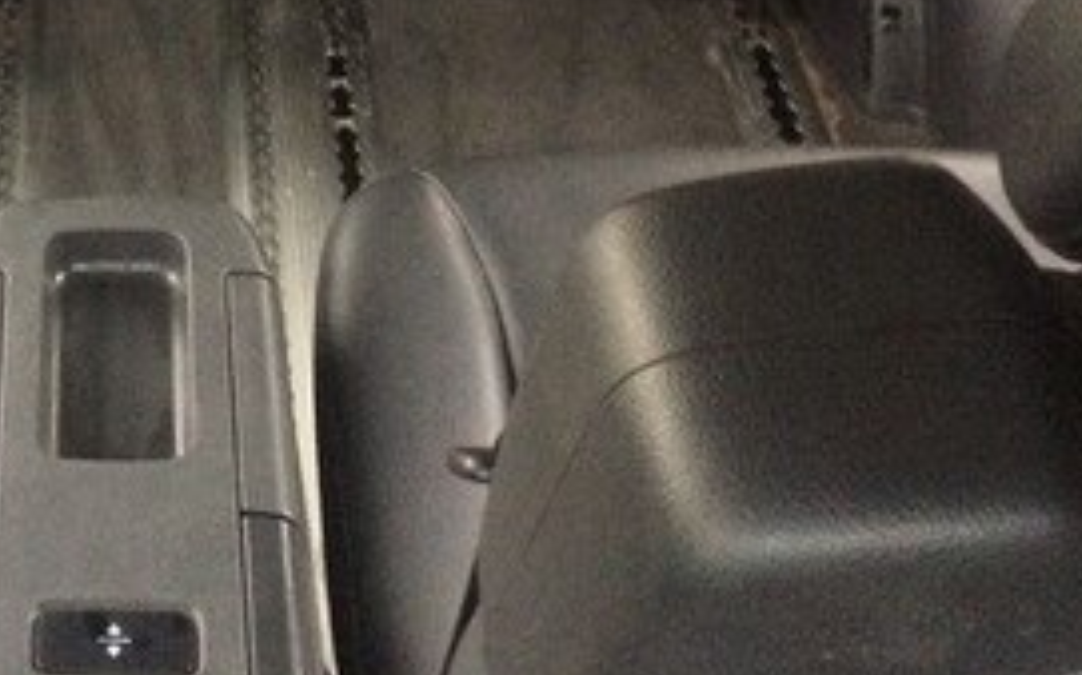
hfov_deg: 25.7
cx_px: -64
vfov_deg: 16.4
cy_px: -202
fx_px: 2210
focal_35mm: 75
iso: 400
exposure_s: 1/17
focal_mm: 4.15
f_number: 2.2
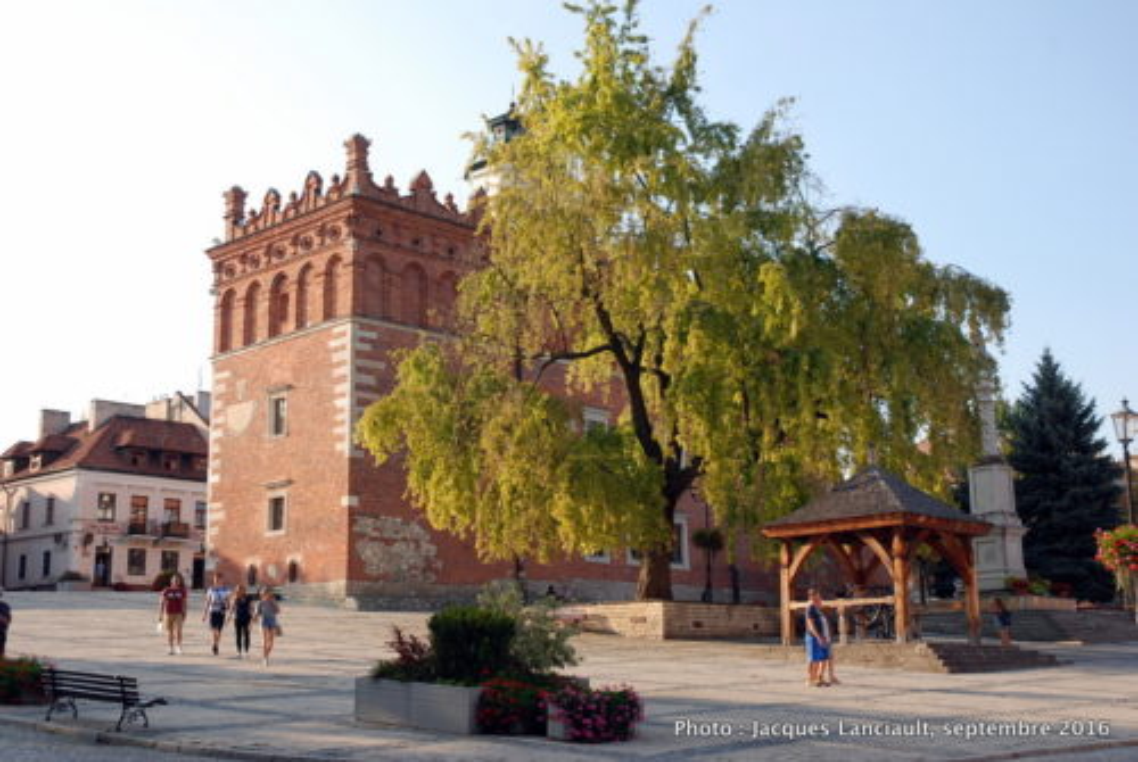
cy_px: 381
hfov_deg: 42.3
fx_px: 1472
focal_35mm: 46
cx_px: 569
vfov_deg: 29.0
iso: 200
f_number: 7.1
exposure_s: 1/200
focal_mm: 31
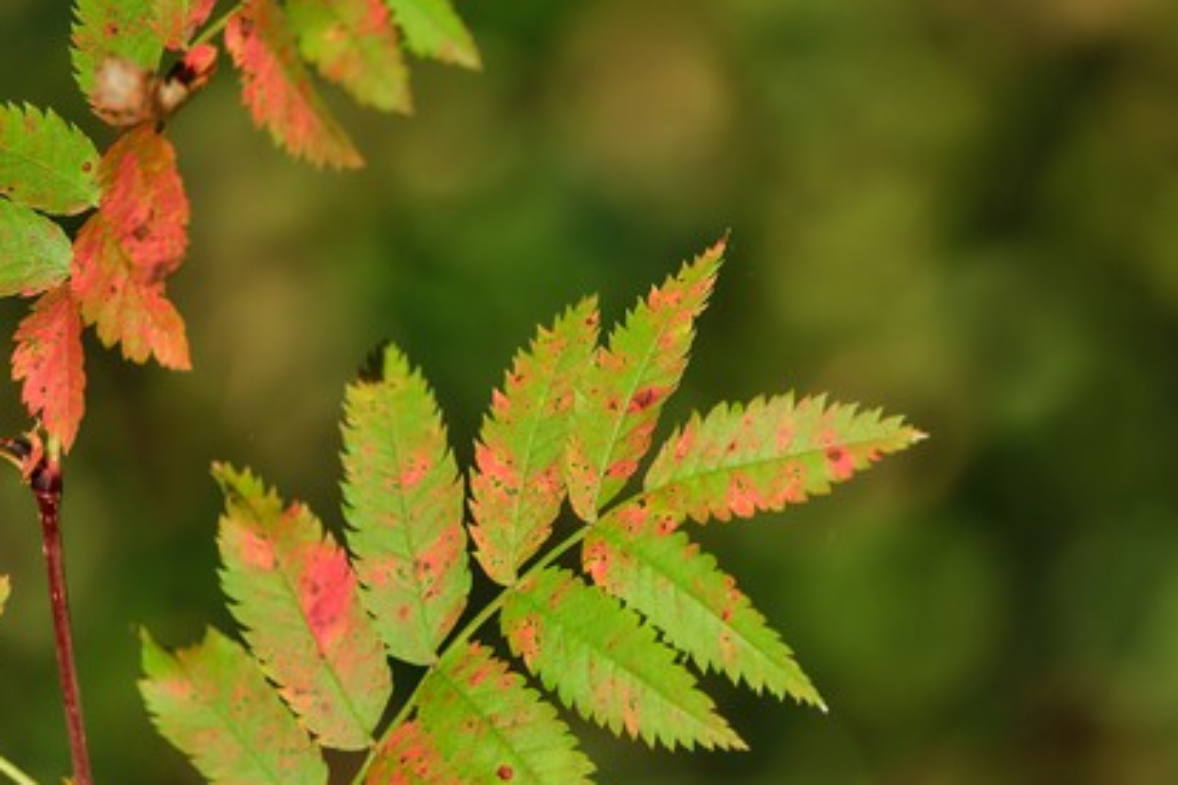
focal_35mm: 928
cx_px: 572
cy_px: 567
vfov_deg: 1.5
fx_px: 30364
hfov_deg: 2.2
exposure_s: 1/600
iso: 125
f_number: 4.5
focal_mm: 400
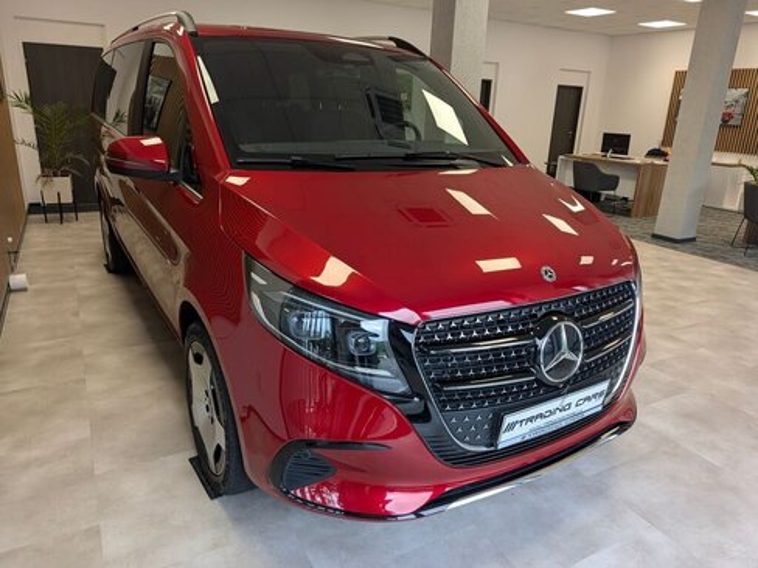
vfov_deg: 56.8
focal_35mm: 24
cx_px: 379
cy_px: 284
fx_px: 526
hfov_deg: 71.6
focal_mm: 6.9
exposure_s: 1/47.3
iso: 23
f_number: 1.68
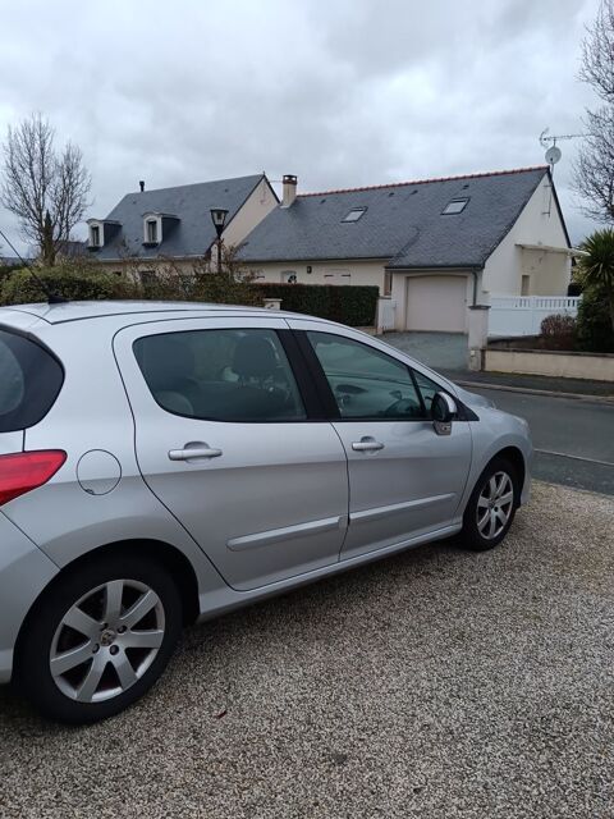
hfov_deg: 51.4
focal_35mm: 27
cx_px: 307
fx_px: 639
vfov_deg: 65.3
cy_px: 410
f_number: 1.9
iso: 147
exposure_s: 1/100
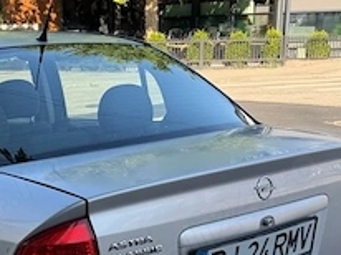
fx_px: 689
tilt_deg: -15.9
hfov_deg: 26.6
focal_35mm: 70
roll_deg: +2.2
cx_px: 20
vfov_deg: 20.5
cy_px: 240
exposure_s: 1/840
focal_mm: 6.76
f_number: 1.78
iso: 80
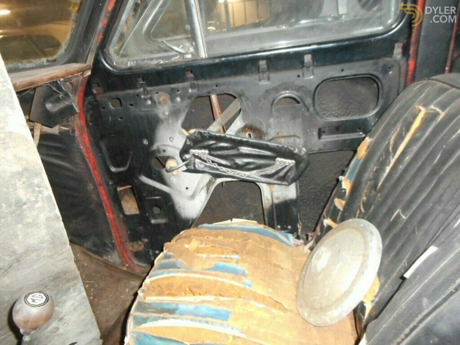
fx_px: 332
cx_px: 230
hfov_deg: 69.4
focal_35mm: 25
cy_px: 172
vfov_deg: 54.9
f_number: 3.7
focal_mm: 4.5
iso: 640
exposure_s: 1/25
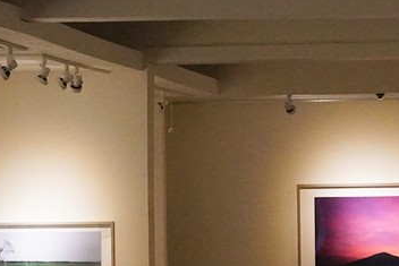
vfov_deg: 6.9
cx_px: 248
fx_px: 2206
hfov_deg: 10.3
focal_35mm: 199
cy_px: 181
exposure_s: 1/100
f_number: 10
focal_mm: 35
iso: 6400
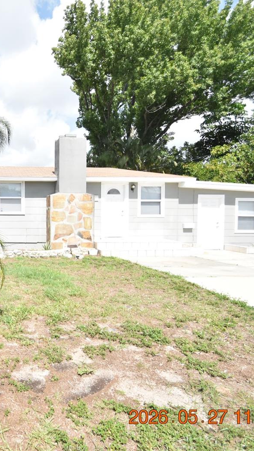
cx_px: 2
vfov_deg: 76.3
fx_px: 287
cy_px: 222
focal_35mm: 24
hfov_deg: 41.6
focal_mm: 10
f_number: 3.5
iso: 800
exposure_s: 1/4000
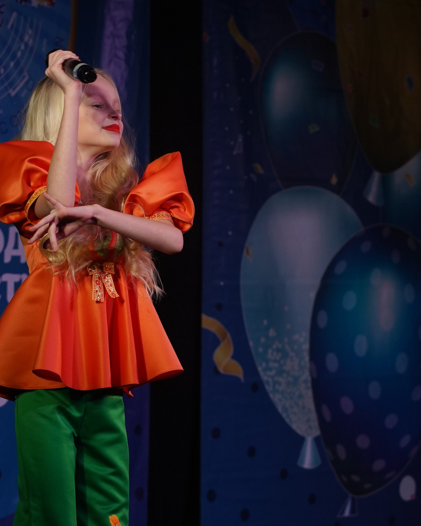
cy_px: 393
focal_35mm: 137
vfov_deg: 14.0
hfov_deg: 11.3
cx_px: 125
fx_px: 2134
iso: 1600
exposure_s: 1/400
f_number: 4.5
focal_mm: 70
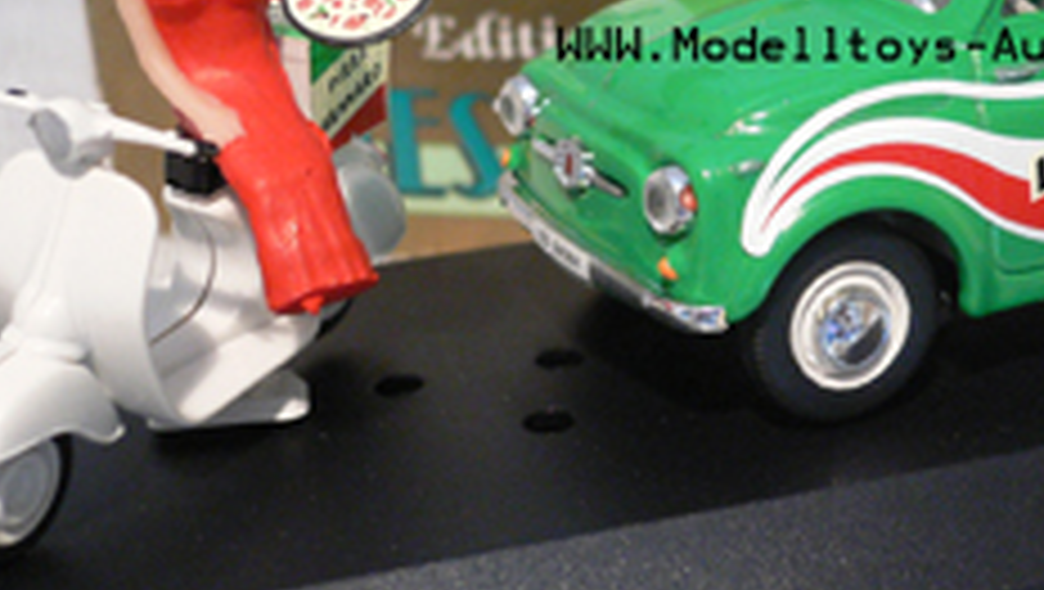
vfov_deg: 15.7
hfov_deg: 27.2
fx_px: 2134
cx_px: 747
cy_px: 198
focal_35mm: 77
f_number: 3.1
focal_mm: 6.8
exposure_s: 1/13
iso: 200
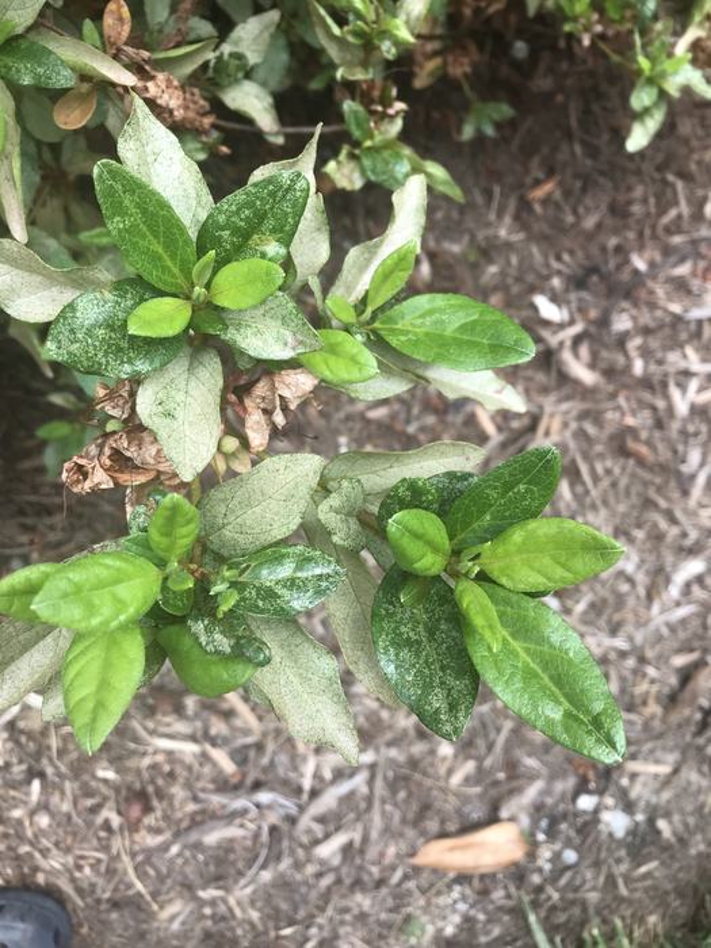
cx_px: 356
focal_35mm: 28
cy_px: 474
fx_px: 767
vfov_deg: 63.4
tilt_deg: -77.5
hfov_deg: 49.7
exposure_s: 1/181
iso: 20
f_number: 1.8
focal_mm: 3.99
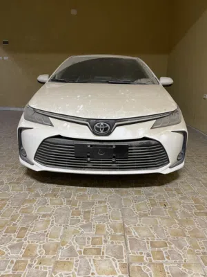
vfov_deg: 69.4
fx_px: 199
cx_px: 104
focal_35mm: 25
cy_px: 138
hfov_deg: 54.9
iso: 320
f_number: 1.6
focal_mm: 5.1
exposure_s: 1/50
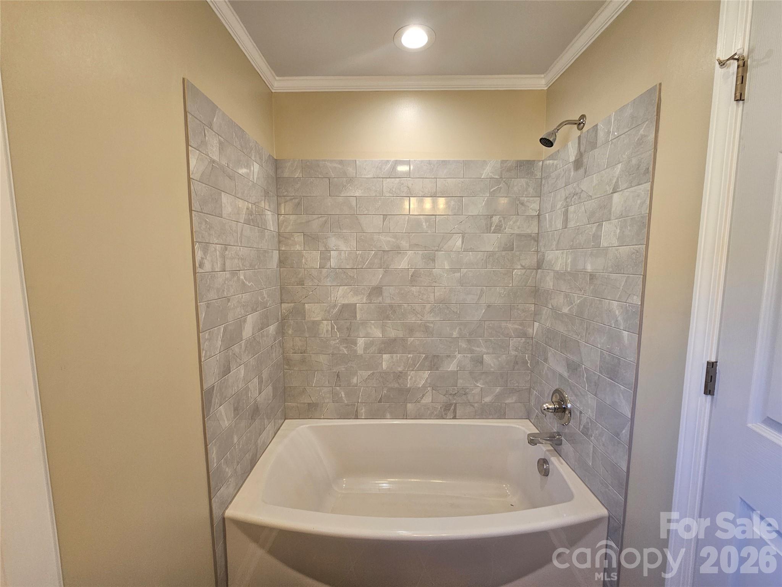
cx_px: 391
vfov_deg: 89.9
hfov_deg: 106.2
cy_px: 294
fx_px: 294
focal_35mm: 13
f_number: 2.2
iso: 64
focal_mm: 2.2
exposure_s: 1/60
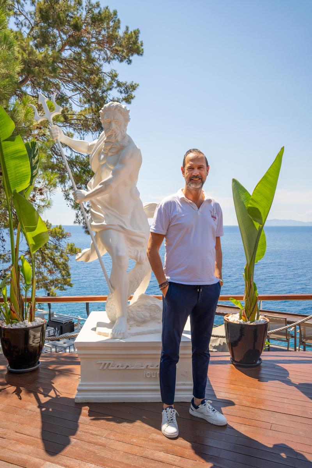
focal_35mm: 29
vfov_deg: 63.0
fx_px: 382
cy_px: 234
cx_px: 156
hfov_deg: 44.4
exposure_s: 1/640
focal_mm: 29.4
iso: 200
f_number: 7.1
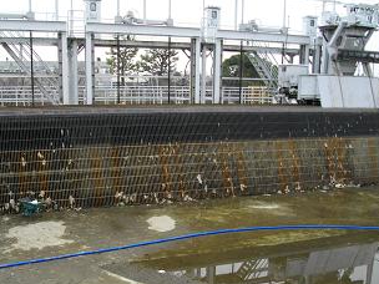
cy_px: 179
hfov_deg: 45.6
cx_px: 161
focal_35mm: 41
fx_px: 449
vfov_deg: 34.9
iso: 100
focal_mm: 5.7
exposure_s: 1/400
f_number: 2.9
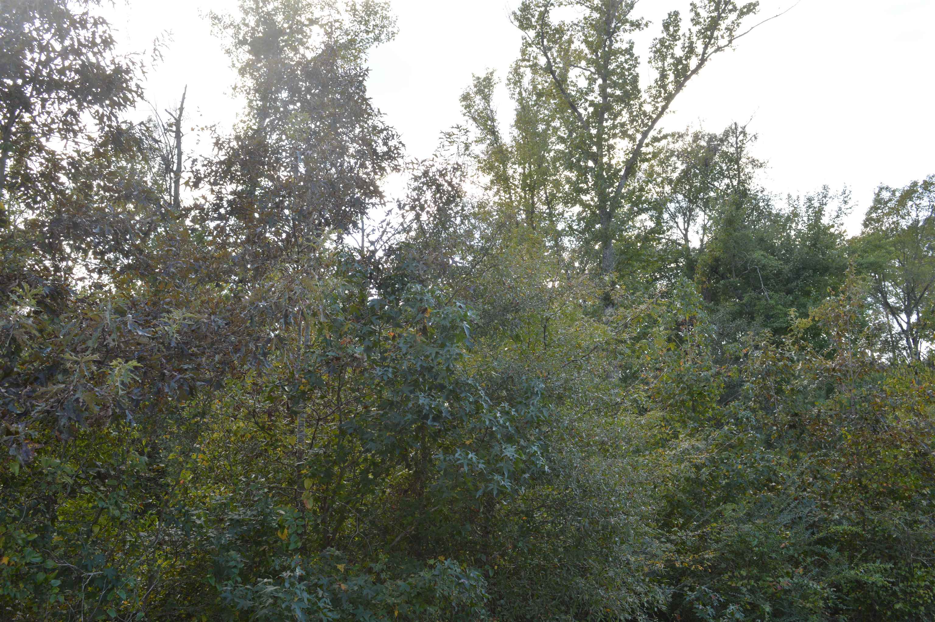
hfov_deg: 57.3
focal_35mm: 33
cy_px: 311
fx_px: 856
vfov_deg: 39.9
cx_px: 468
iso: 100
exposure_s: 1/80
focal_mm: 22
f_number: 8
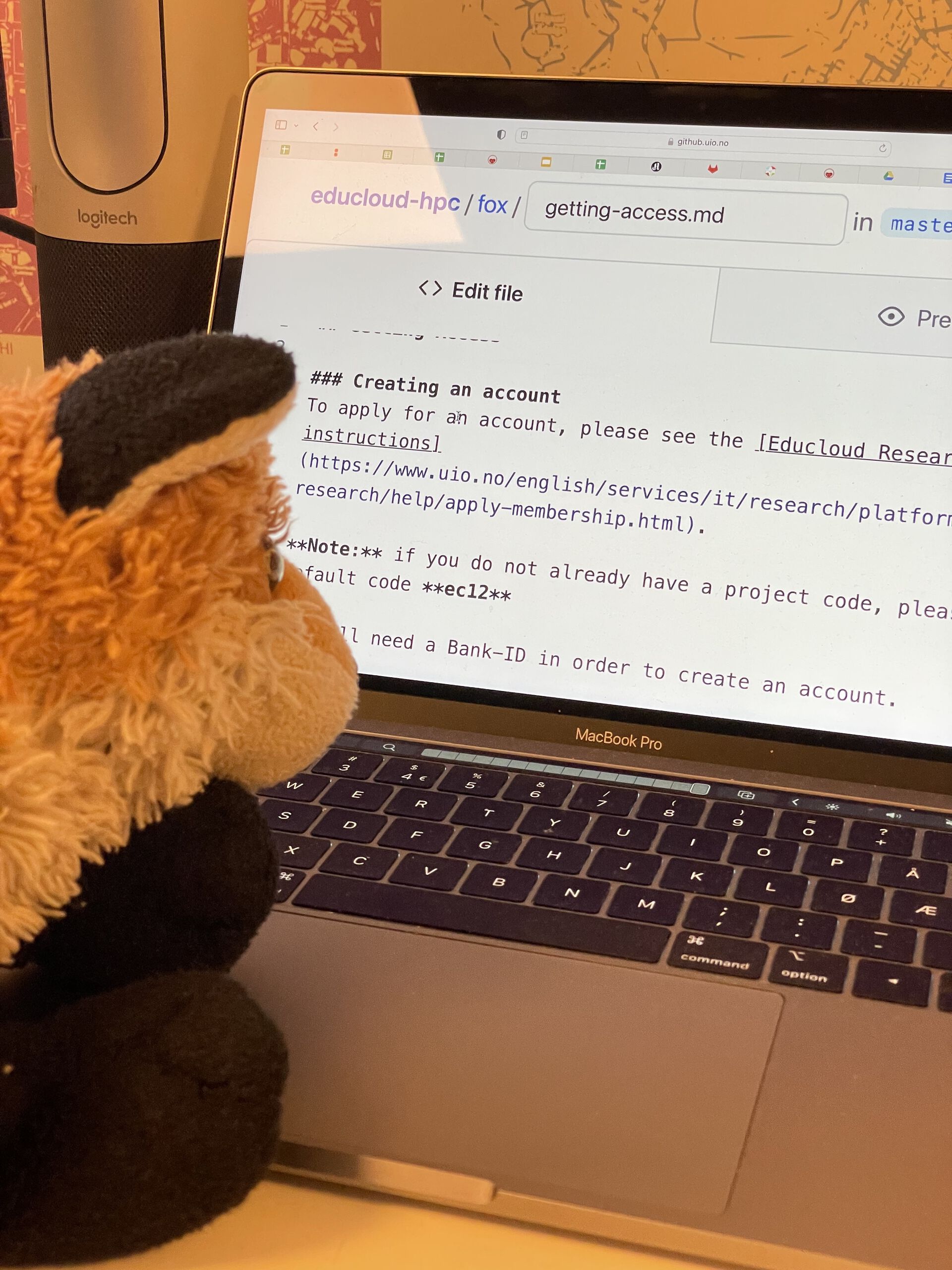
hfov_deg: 28.0
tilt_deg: -19.6
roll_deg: -1.0
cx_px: 476
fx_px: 1907
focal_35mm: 52
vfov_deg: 36.8
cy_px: 635
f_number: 2
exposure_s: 1/60
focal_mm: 6
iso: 200
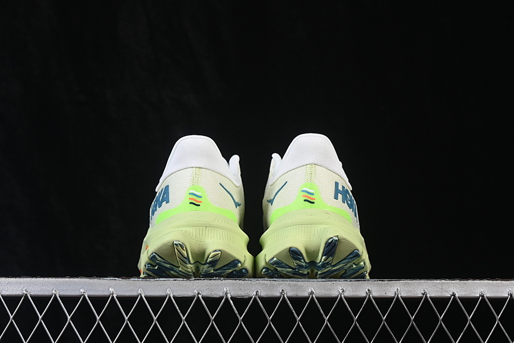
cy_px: 172
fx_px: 1071
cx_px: 257
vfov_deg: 18.2
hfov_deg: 27.0
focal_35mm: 75
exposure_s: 1/80
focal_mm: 50
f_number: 8
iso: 160
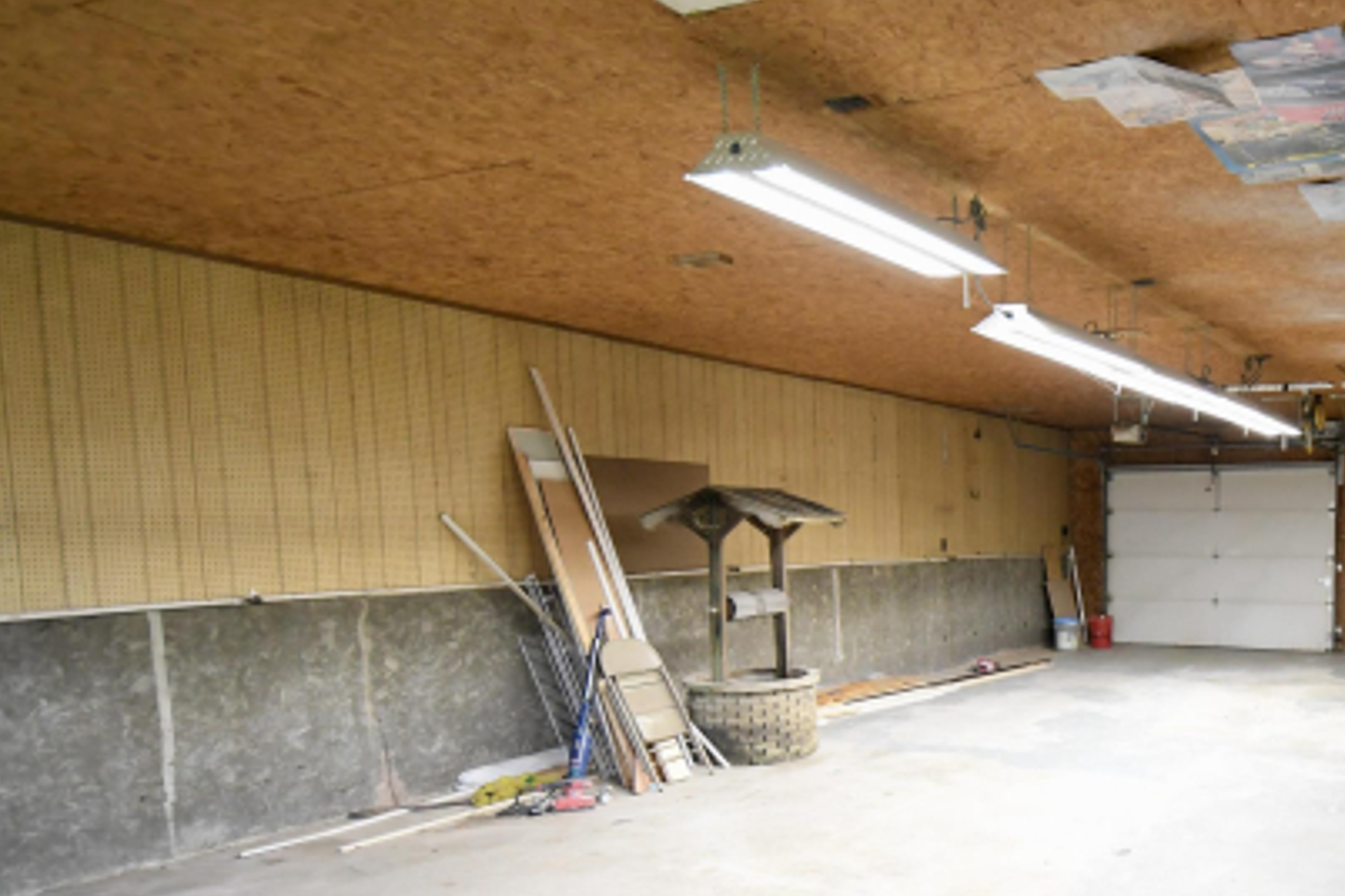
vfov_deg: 45.8
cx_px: 1117
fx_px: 1046
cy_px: 582
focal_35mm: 28
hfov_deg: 59.2
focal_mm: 10
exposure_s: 1/125
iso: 2000
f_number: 3.5
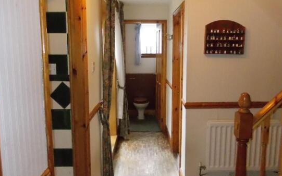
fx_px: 246
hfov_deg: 59.7
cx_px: 139
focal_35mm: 32
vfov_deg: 39.4
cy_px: 89
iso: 1000
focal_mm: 4
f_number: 2.7
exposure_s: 1/60
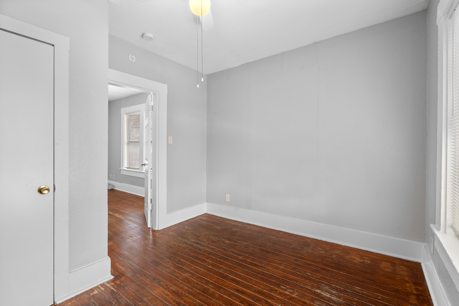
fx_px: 204
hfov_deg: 96.7
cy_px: 153
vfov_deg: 73.7
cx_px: 230
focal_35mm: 16
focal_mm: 16
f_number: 7.1
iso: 320
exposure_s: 1/1.25
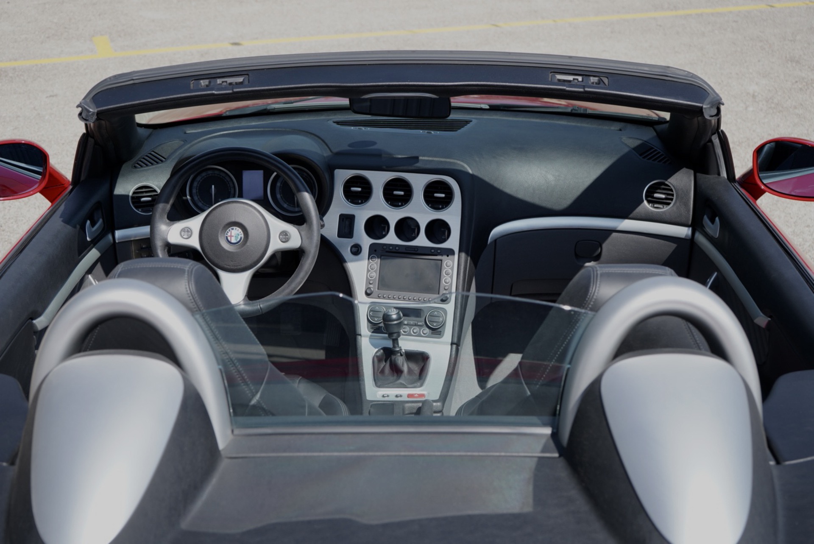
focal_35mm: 51
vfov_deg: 26.5
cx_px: 407
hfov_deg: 38.9
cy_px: 272
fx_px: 1154
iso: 100
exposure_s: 1/250
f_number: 5.6
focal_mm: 51
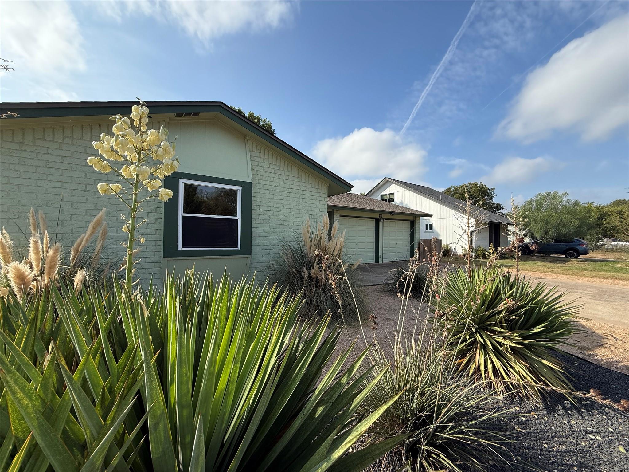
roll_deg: -0.7
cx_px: 314
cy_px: 236
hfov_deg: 102.1
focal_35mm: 14
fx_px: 254
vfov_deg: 85.7
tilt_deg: -0.5
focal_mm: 2.22
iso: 50
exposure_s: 1/1339
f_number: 2.2
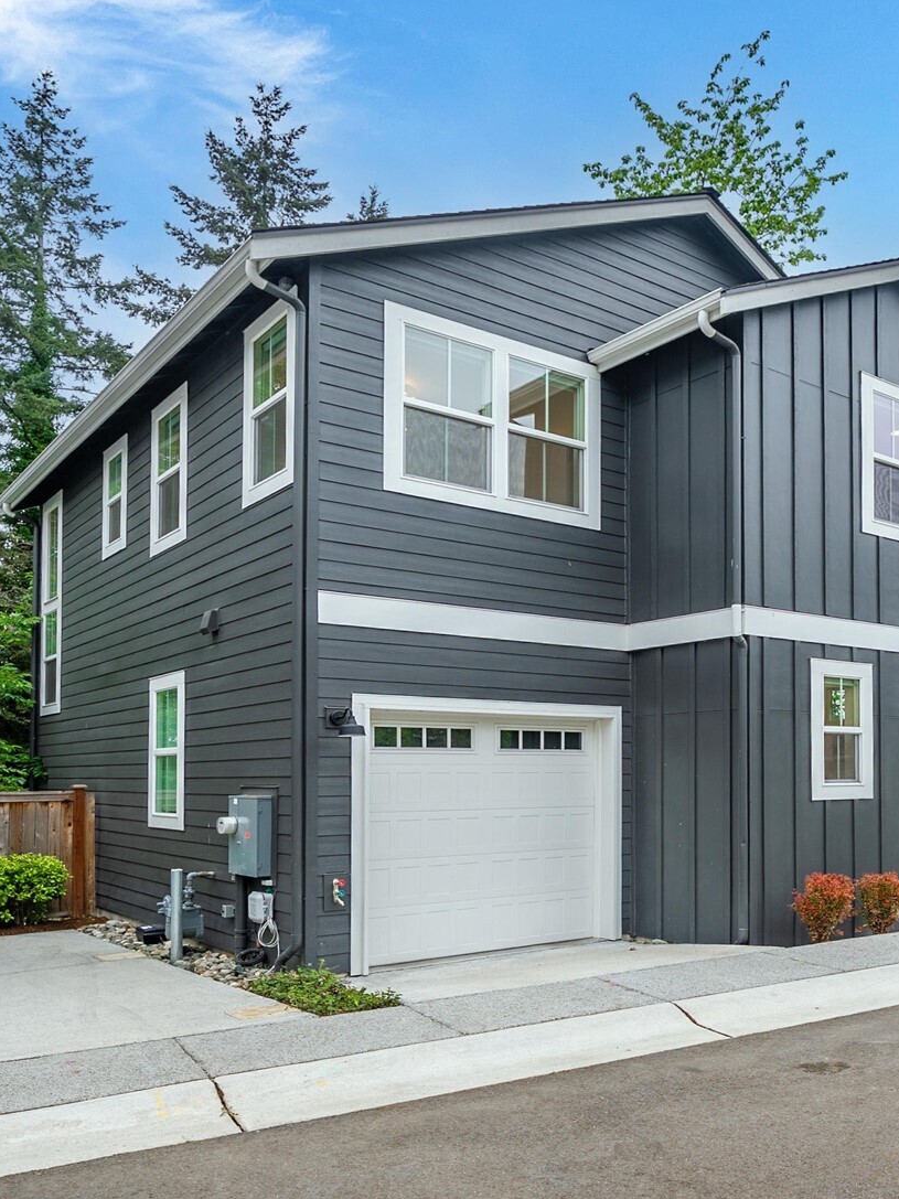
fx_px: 727
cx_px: 580
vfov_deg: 79.0
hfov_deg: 62.3
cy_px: 589
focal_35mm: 21
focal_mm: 14
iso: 80
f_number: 7.1
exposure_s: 1/40
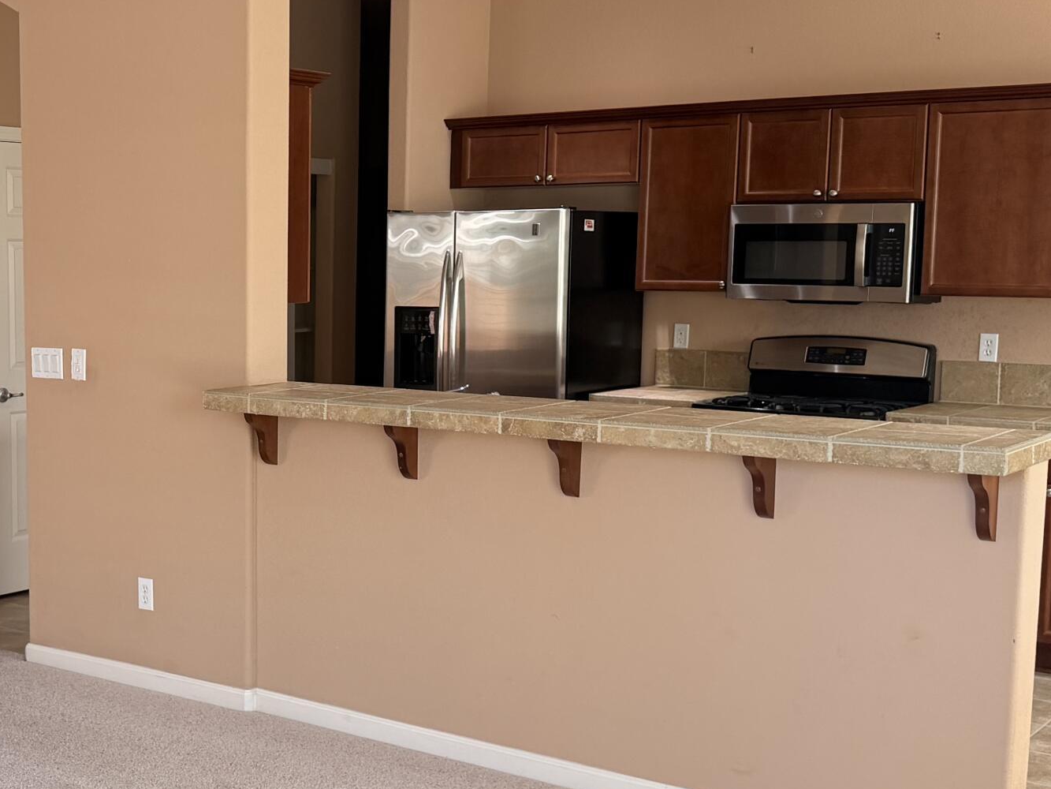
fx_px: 1640
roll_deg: +0.2
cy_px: 438
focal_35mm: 54
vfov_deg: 27.0
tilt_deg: -6.7
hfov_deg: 34.5
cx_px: 217
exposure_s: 1/121
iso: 200
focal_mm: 6.76
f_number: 1.78
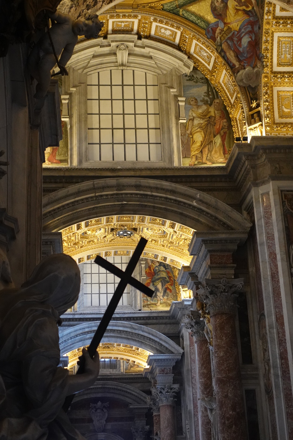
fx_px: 769
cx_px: 146
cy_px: 220
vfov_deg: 31.9
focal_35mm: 63
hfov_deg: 21.6
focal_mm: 22.95
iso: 2000
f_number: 2.8
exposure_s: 1/60
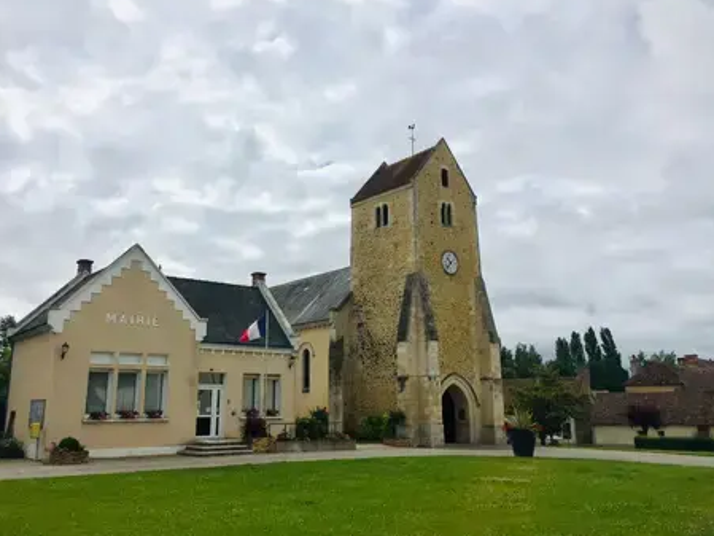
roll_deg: +0.6
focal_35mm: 31
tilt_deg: +11.5
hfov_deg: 58.3
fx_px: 640
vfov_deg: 45.5
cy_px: 272
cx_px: 342
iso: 32
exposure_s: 1/2639
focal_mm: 4.15
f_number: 2.2
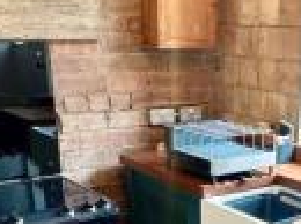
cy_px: 225
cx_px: 254
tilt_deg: -19.4
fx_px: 547
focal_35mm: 63
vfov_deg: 22.3
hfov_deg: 29.8
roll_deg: -0.8
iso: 160
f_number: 2.2
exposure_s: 1/50
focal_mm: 2.22
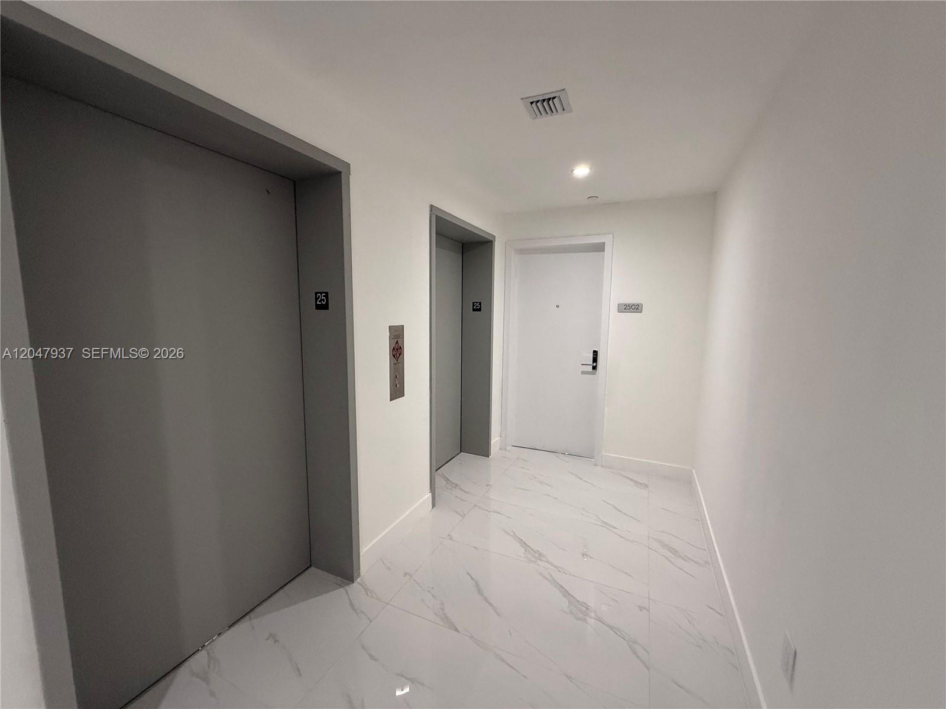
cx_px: 473
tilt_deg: -5.8
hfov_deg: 102.1
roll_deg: -0.8
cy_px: 354
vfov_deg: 85.7
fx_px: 383
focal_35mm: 14
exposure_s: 1/60
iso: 400
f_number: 2.2
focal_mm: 2.22
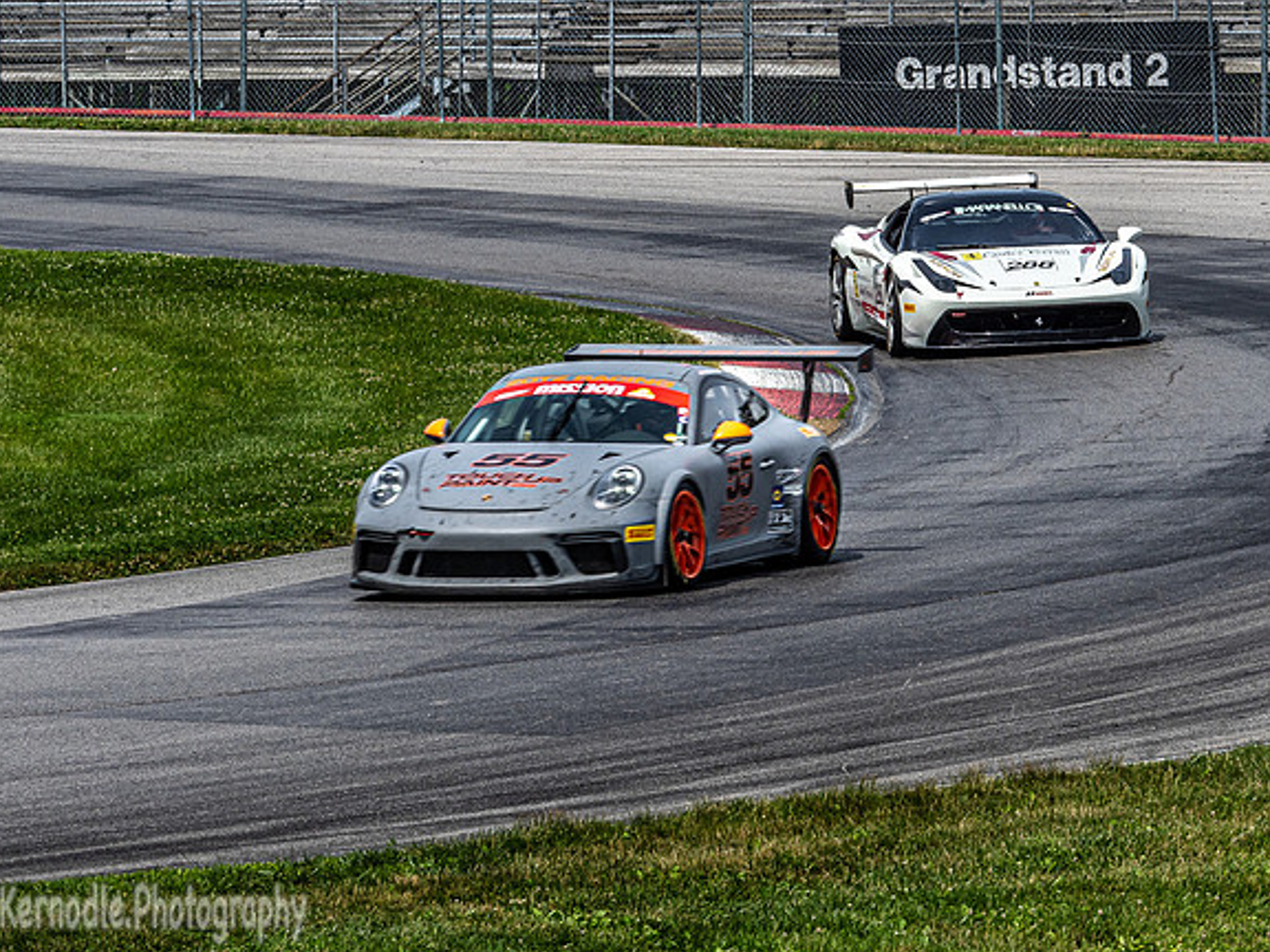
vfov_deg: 3.7
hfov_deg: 4.9
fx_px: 14859
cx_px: 851
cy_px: 314
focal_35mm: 405
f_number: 11
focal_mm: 150
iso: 200
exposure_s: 1/320
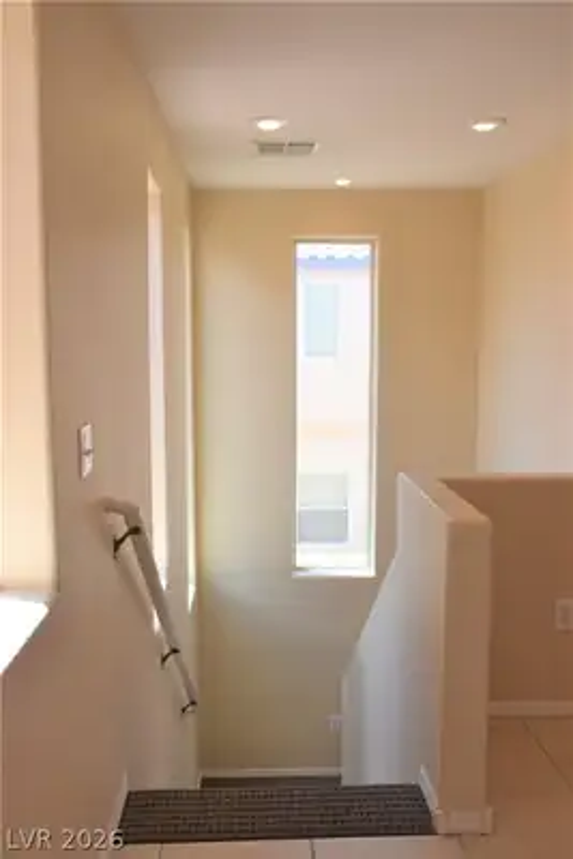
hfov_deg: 38.4
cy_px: 430
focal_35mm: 34
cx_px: 286
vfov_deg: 55.1
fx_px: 823
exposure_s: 1/250
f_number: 8
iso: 400
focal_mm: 23
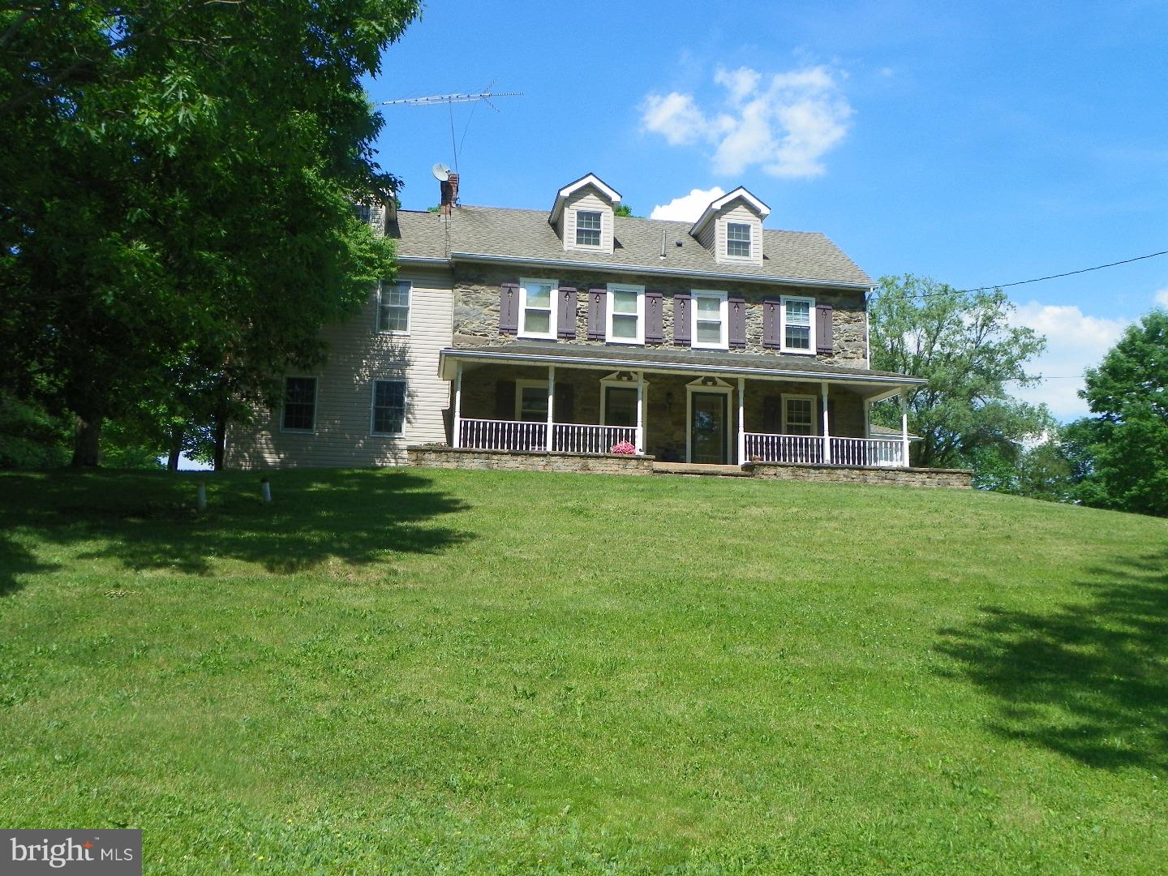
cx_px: 584
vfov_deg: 46.8
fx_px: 1012
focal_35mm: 30
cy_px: 438
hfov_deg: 60.0
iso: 64
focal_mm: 5.3
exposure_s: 1/250
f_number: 5
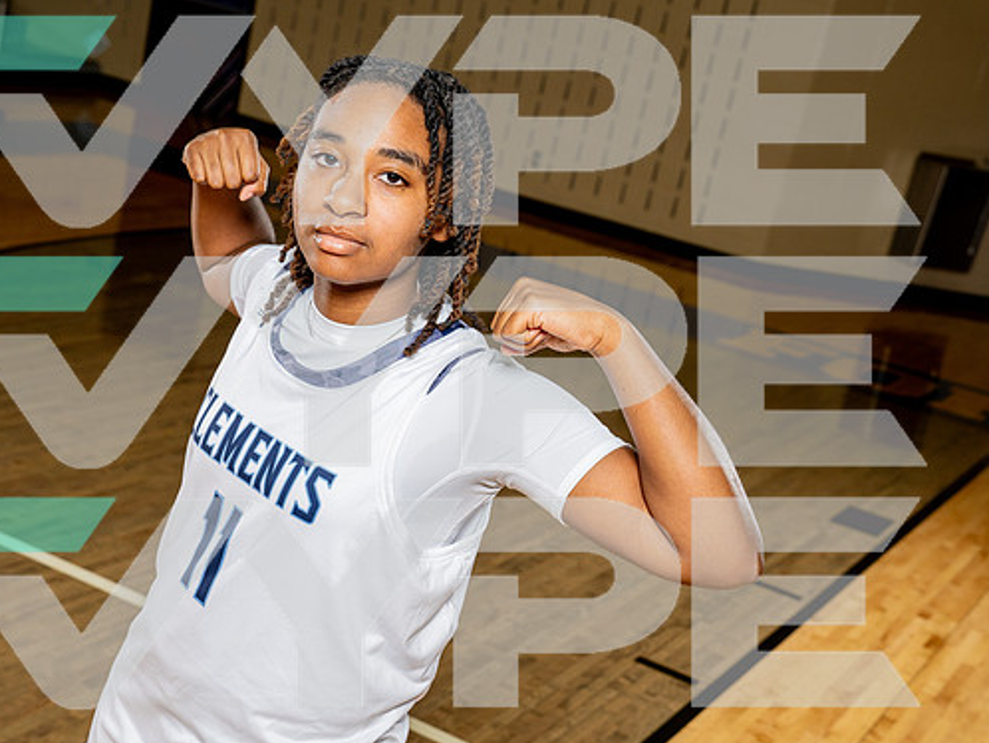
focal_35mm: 56
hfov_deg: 34.3
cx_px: 421
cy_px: 363
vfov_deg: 26.1
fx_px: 1601
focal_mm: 50
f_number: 6.3
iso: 400
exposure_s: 1/250
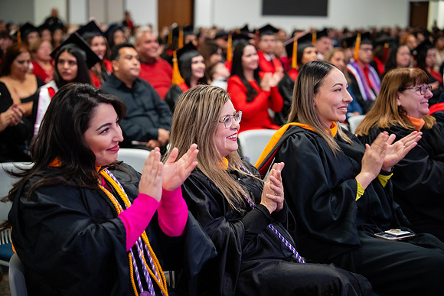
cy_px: 148
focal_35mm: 70
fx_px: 863
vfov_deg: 19.5
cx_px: 222
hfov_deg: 28.8
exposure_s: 1/160
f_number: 2.8
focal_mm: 70
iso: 3200
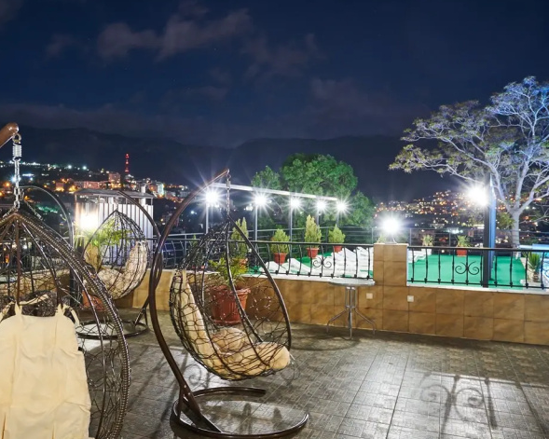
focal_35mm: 31
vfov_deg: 47.1
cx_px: 191
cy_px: 225
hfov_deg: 56.2
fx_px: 504
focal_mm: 19
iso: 250
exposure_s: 6
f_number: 4
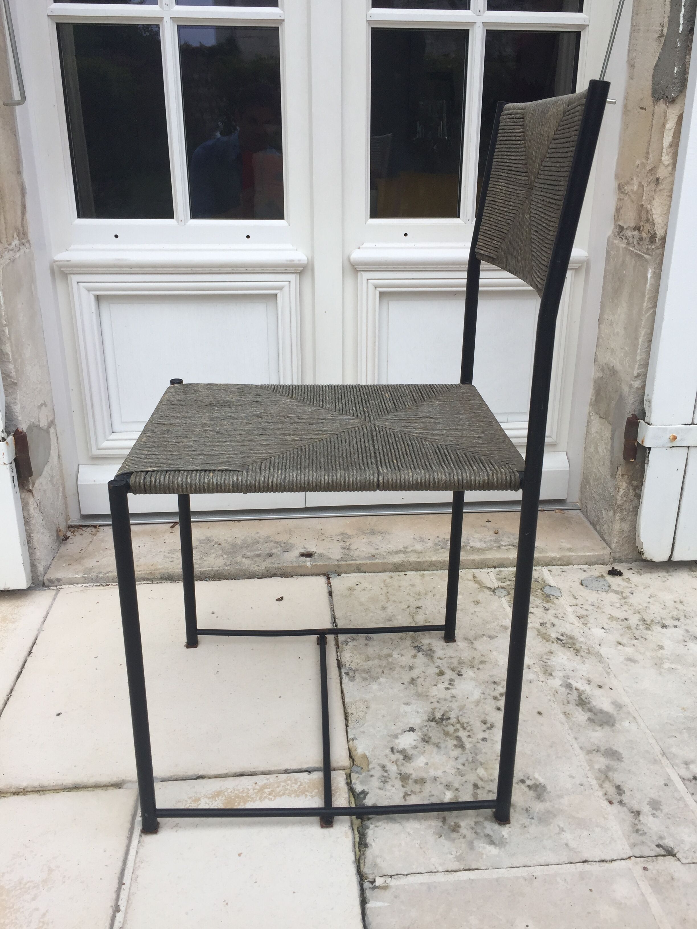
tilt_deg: -18.8
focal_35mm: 29
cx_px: 348
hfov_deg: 48.2
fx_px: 779
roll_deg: -0.6
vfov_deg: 61.7
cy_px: 464
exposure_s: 1/399
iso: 32
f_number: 2.2
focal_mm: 4.15
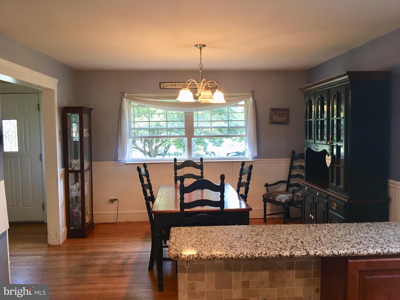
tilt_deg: -2.5
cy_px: 150
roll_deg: +0.4
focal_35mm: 29
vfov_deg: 48.2
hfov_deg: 61.7
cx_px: 200
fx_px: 335
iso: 50
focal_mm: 4.15
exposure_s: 1/15
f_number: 2.2
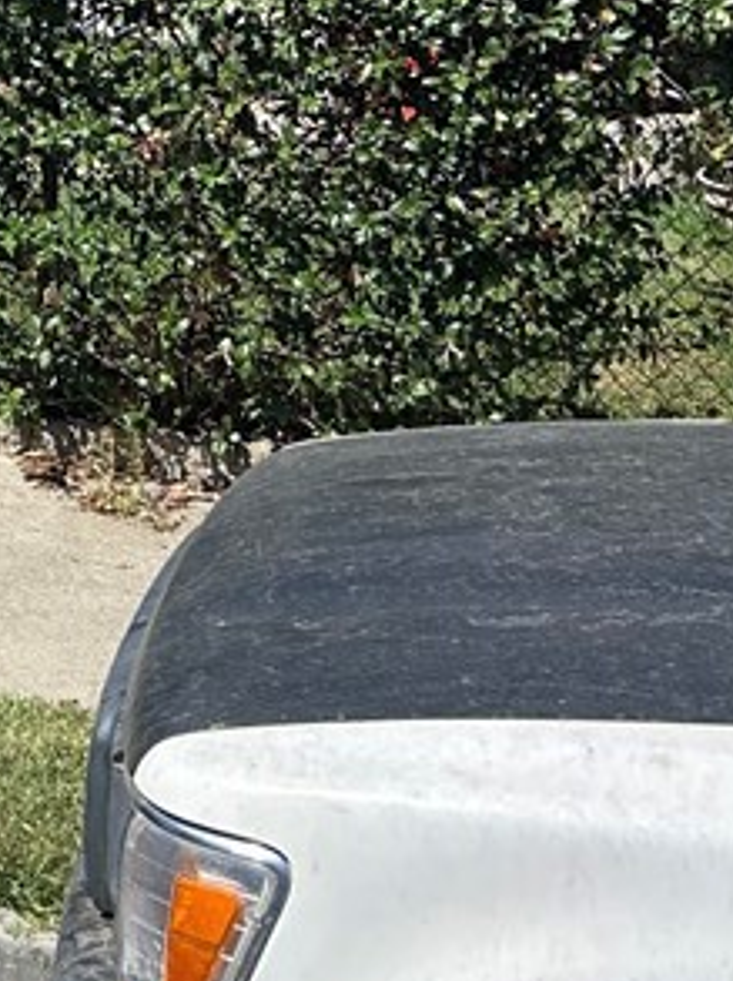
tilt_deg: +3.1
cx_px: -311
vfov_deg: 19.3
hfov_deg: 15.2
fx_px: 2575
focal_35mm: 91
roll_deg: -3.1
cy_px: -415
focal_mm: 5.7
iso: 50
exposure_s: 1/3077
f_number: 1.5
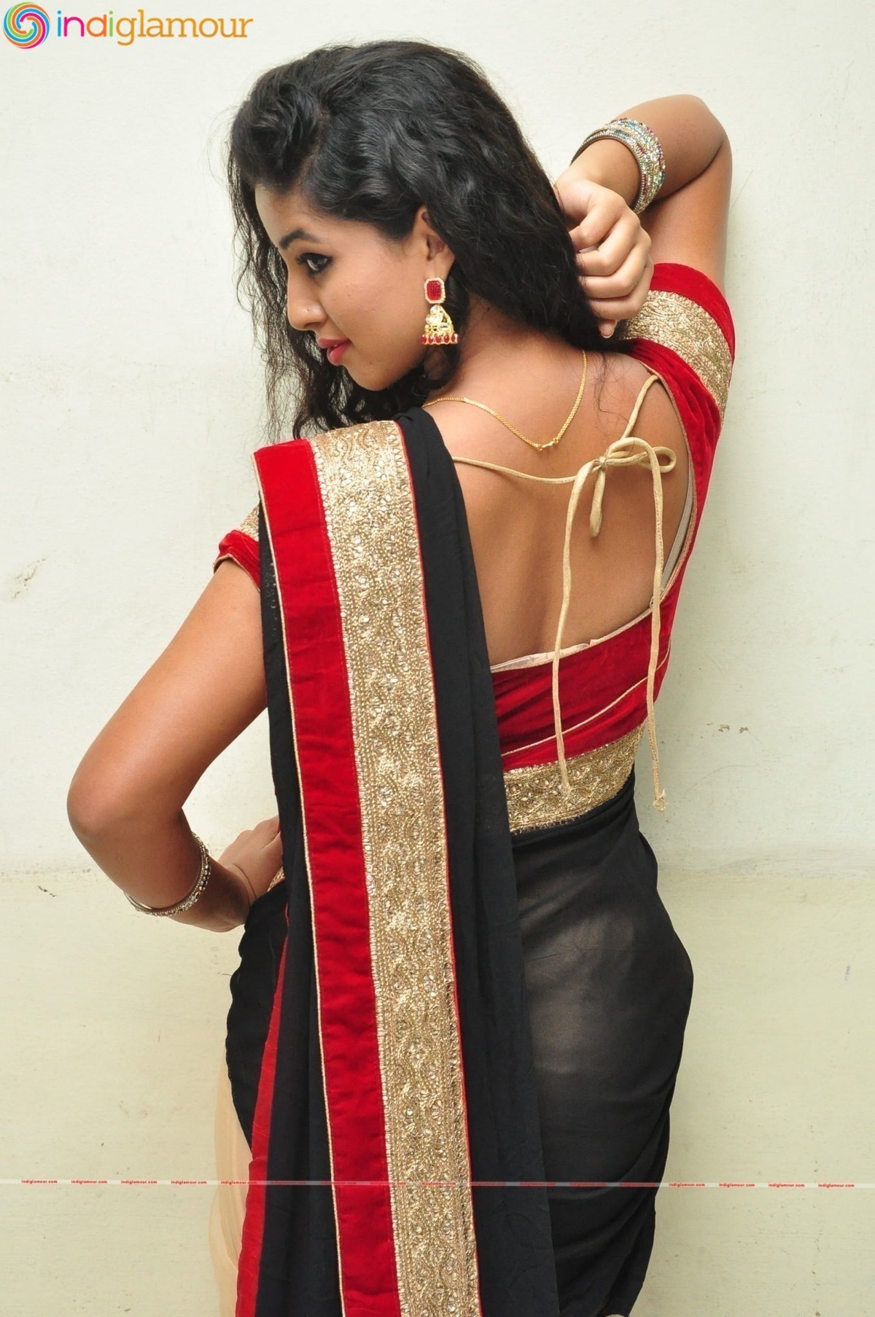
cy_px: 658
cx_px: 438
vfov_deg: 29.9
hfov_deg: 20.1
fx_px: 2467
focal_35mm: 68
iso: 1600
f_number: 7.1
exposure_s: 1/125
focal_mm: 45
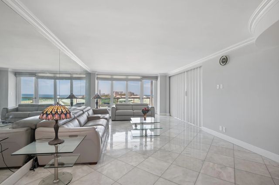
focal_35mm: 16
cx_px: 140
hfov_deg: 96.8
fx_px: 124
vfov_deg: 73.7
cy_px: 92
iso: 250
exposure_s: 1/80
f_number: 8
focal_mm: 16
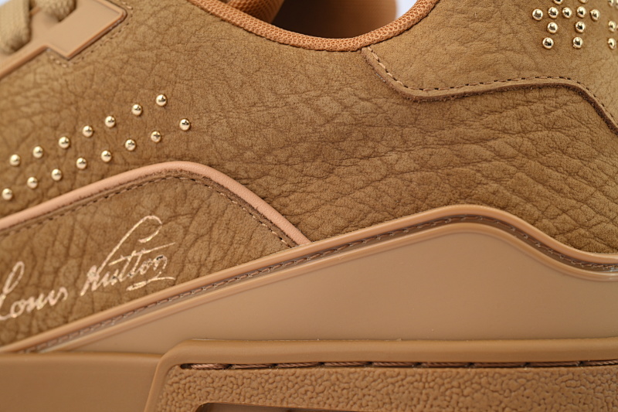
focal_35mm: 83
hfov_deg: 24.5
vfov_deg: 16.4
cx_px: 309
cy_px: 206
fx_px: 1424
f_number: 10
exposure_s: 1/100
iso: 400
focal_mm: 83
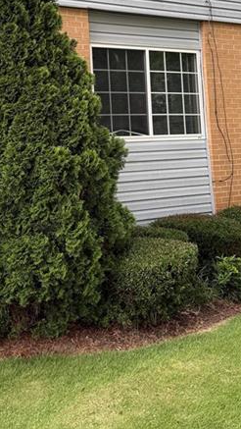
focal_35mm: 46
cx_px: 46
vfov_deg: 43.0
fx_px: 522
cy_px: 100
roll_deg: +2.2
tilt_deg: +5.5
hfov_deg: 25.5
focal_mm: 6.76
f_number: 1.78
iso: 200
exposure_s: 1/106
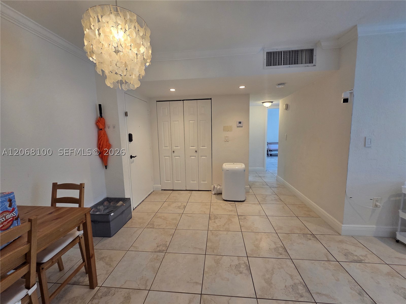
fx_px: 152
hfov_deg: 106.2
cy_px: 152
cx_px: 203
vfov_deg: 89.9
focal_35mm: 13
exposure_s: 1/120
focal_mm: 2.2
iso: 200
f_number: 2.2
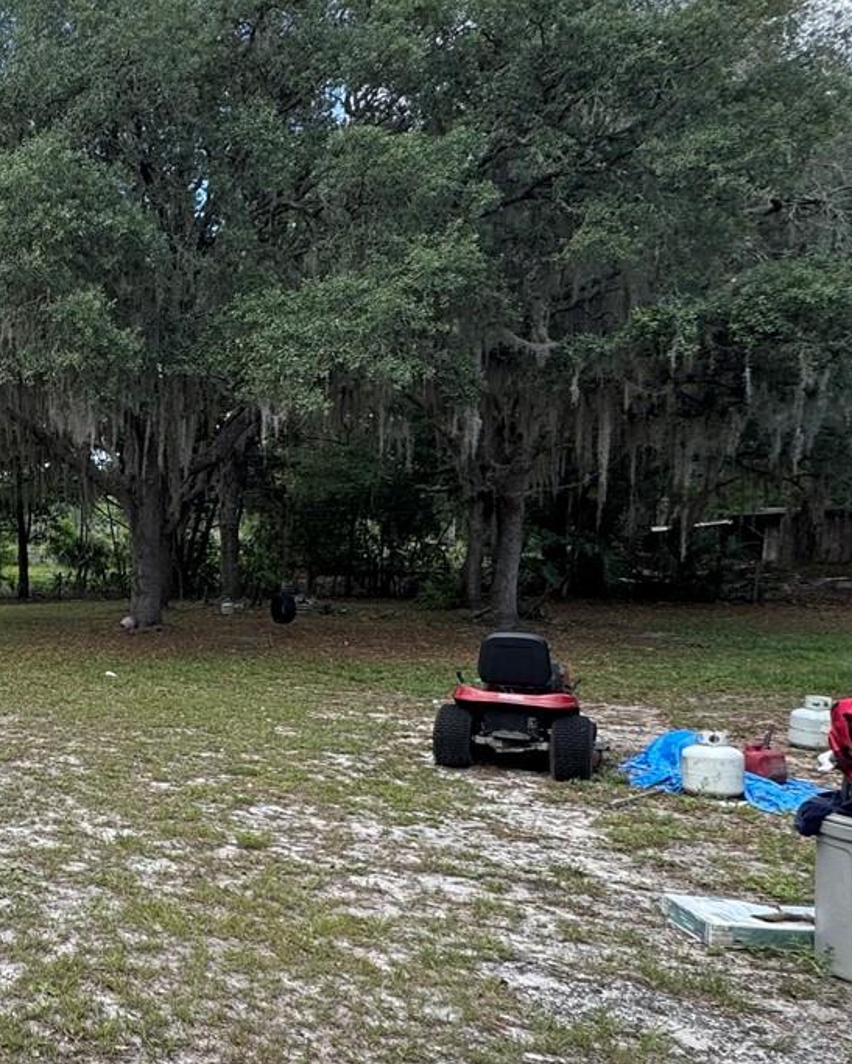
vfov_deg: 55.4
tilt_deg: -4.7
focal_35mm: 32
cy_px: 609
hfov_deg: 35.2
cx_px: -192
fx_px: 1008
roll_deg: -0.6
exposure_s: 1/440
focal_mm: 2.22
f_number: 2.2
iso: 40
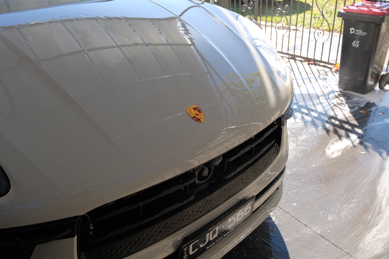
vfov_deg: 45.0
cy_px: 130
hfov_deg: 63.7
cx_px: 194
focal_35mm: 29
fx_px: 313
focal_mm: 19.2
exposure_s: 1/210
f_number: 5.6
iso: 320
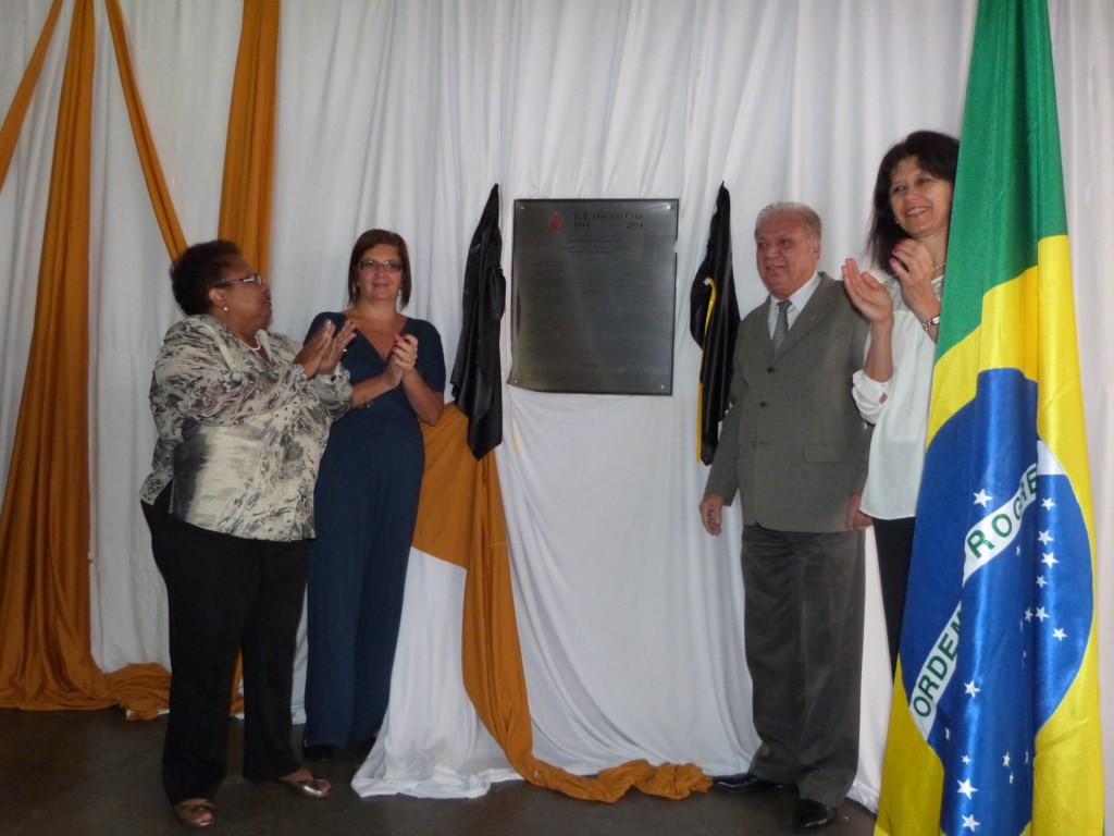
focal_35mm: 26
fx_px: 837
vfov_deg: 53.1
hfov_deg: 67.3
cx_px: 557
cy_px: 418
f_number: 2.8
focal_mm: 4.5
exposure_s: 1/125
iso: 400
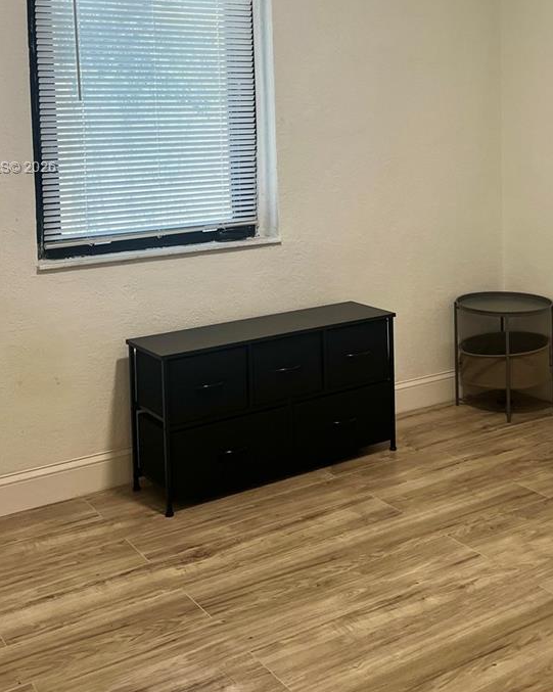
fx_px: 921
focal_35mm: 45
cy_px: 169
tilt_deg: -3.4
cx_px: 327
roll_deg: +1.1
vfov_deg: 40.0
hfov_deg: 33.3
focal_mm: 5.7
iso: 125
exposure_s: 1/120
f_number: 1.5
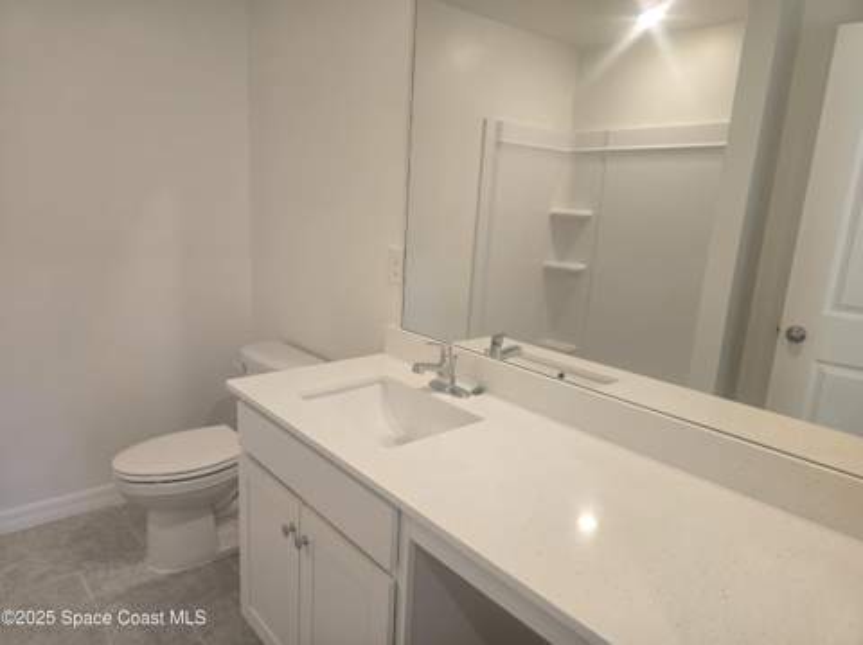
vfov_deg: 58.8
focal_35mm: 23
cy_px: 322
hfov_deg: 74.0
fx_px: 573
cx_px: 432
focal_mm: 6.3
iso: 100
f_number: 1.7
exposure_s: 1/120
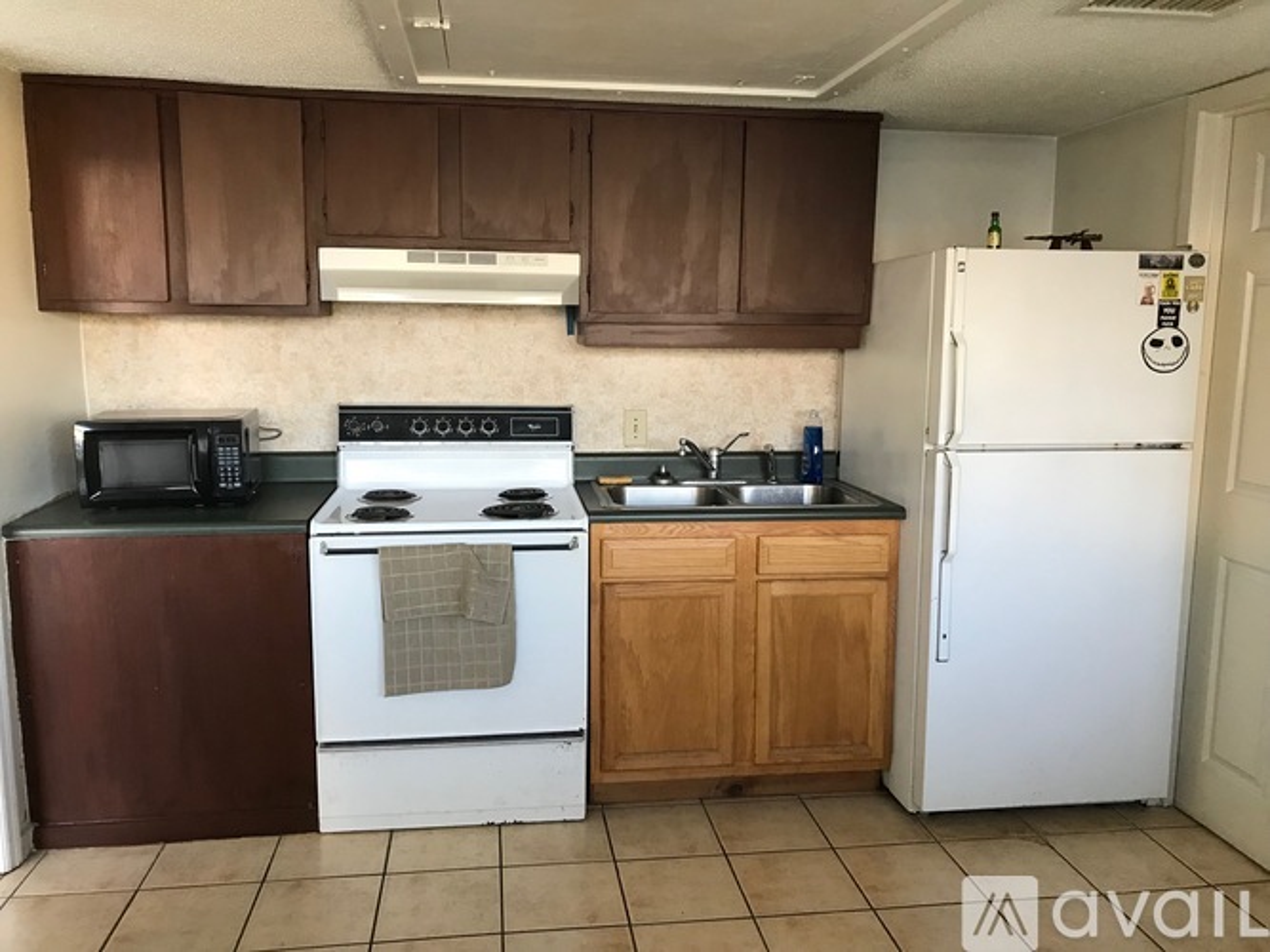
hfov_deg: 63.5
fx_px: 1027
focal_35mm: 28
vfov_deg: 49.7
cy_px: 476
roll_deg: -0.9
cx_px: 635
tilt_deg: -9.2
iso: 40
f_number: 1.8
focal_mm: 3.99
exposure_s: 1/30
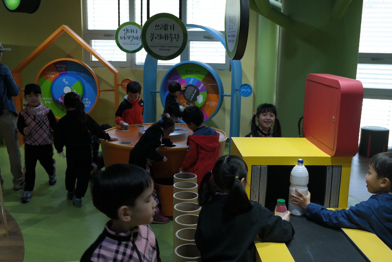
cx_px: 196
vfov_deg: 31.2
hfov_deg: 45.4
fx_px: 468
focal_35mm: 43
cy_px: 131
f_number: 4
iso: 400
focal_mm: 28
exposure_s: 1/50
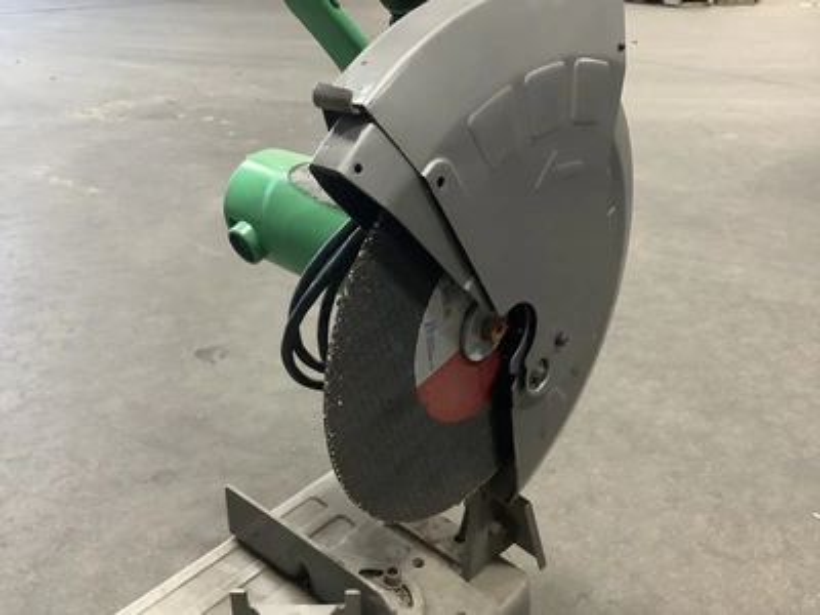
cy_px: 308
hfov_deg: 58.4
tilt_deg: -28.3
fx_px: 734
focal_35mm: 31
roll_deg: -1.8
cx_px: 410
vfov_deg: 45.4
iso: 400
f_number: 2.4
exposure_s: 1/30
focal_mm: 3.3
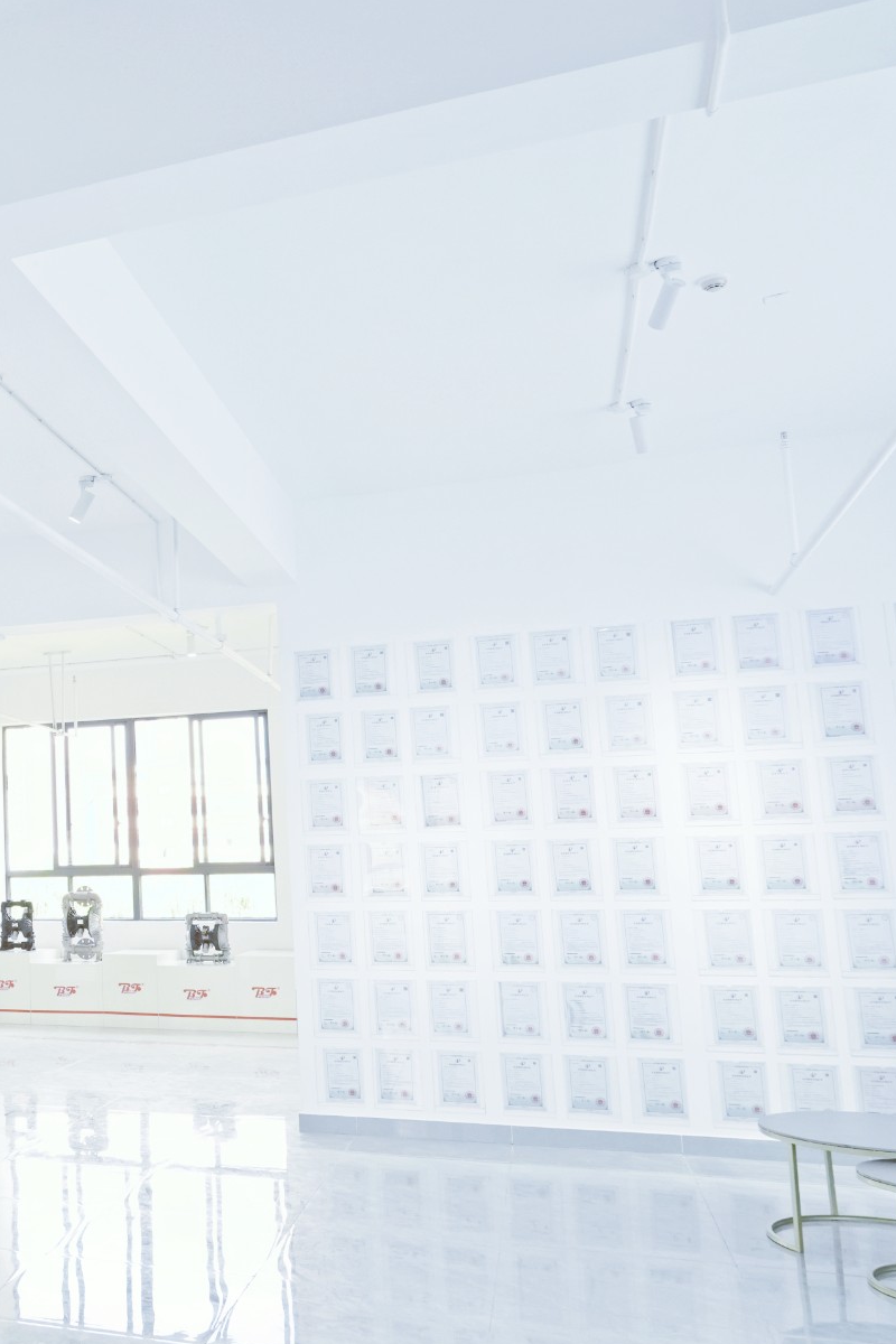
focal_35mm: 32
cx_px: -4
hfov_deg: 36.8
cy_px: 696
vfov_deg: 58.7
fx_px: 1195
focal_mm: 20
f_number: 9
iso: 500
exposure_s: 1/80
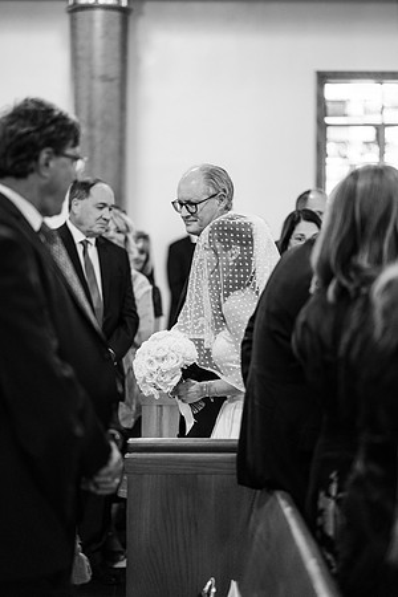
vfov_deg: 23.9
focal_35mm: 85
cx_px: 199
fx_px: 1409
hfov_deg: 16.1
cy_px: 298
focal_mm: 85
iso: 1250
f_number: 1.8
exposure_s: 1/200
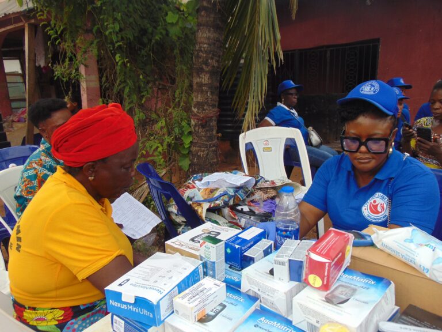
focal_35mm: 25
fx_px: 319
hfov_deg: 69.4
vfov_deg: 54.9
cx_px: 221
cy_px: 166
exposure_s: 1/320
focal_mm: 4.5
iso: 80
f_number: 3
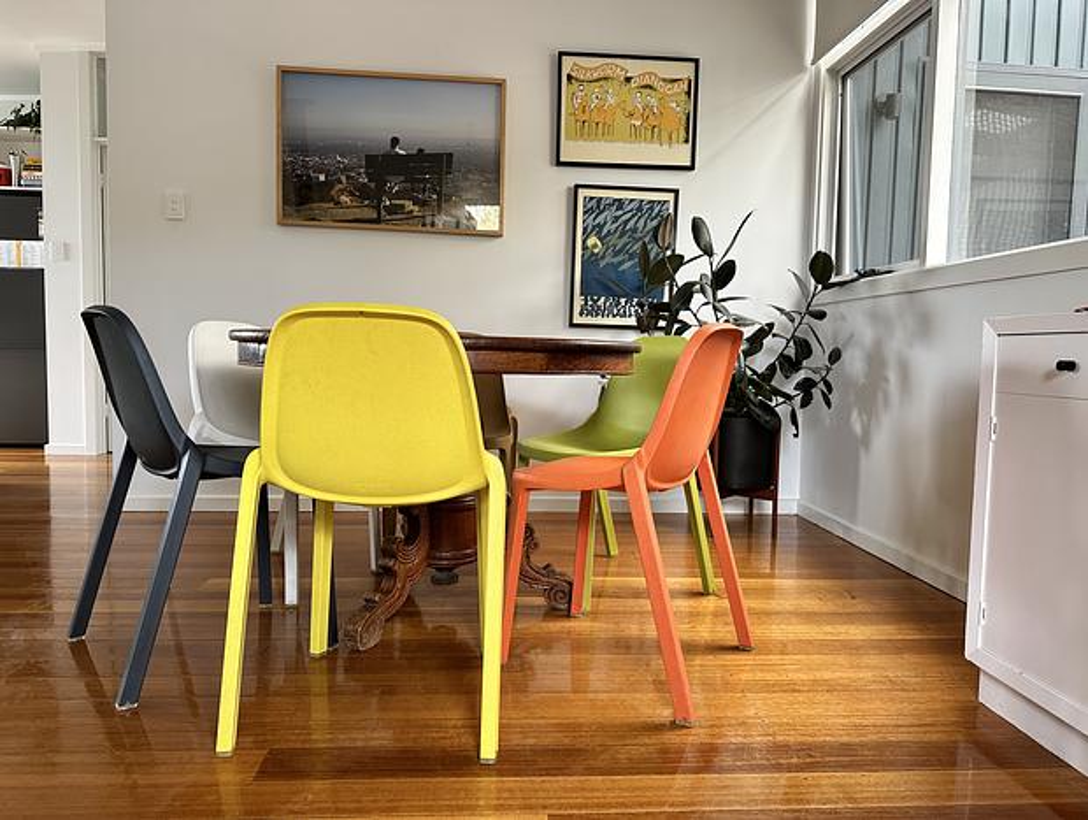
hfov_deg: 71.5
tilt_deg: -4.2
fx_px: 756
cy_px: 410
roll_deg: -1.0
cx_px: 544
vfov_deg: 56.9
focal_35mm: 24
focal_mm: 6.86
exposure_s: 1/121
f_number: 1.78
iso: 160
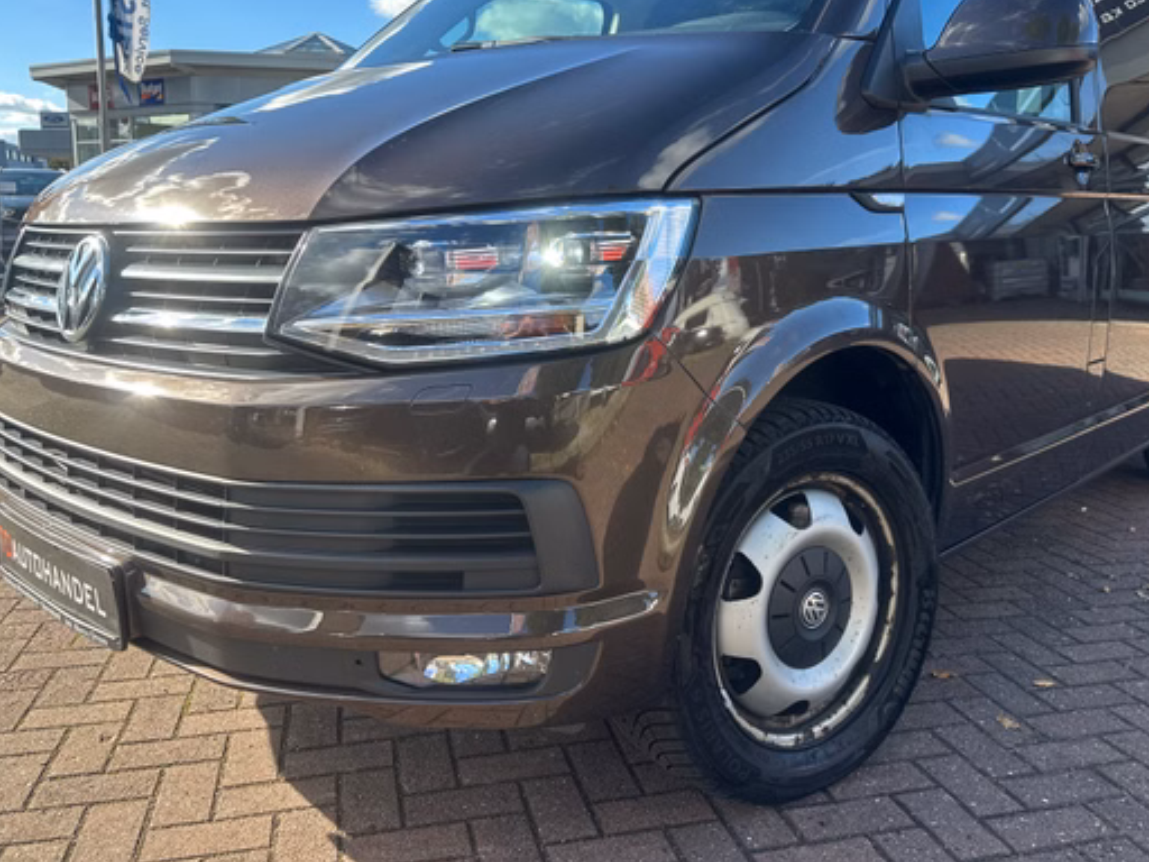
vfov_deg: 46.5
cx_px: 626
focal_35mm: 30
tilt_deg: -7.6
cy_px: 346
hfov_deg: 59.9
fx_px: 996
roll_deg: +0.1
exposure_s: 1/1029
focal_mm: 6.86
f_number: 1.78
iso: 80
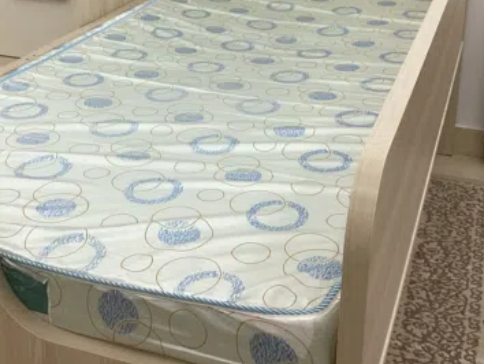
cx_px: 186
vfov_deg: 25.4
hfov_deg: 34.2
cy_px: 40
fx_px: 784
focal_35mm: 56
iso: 160
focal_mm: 3.3
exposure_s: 1/50
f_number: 2.4
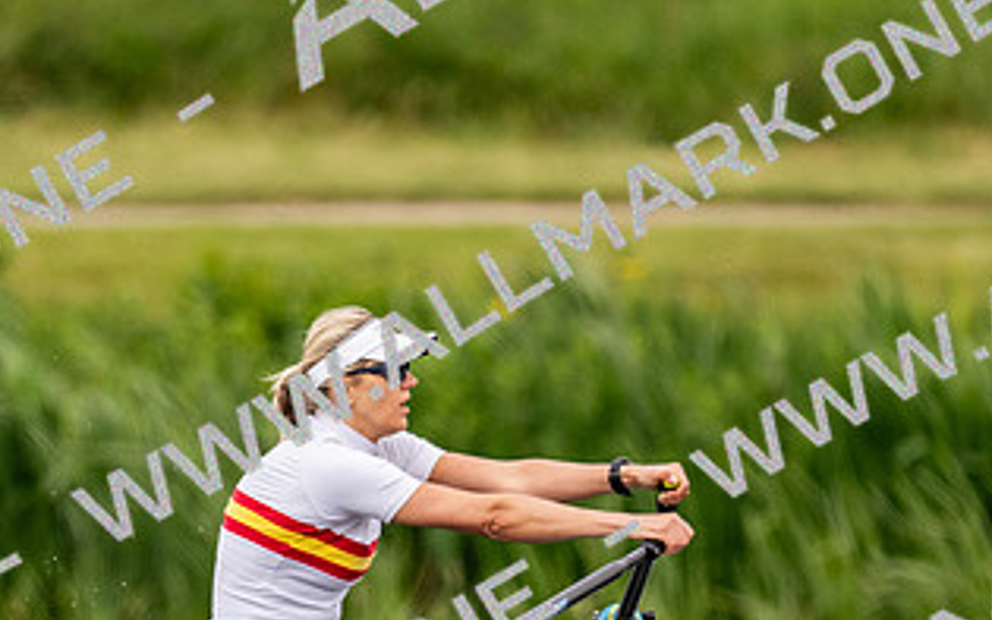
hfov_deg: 1.2
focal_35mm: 1689
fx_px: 45671
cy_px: 551
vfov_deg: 0.8
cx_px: 460
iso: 500
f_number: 4
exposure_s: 1/2500
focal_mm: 600
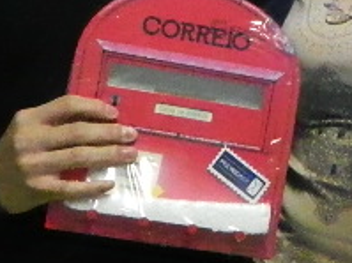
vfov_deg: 10.2
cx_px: 329
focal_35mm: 144
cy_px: -18
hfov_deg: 13.6
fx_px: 1463
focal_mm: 5.1
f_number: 3.2
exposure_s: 1/100
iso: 1600
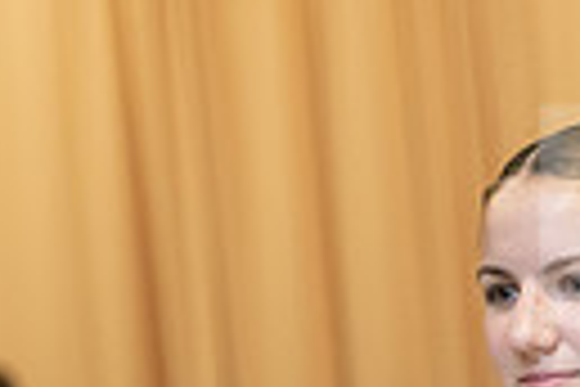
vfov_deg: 3.7
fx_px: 5945
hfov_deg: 5.6
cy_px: 650
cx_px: 405
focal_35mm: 369
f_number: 3.2
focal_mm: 82
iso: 1600
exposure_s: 1/200
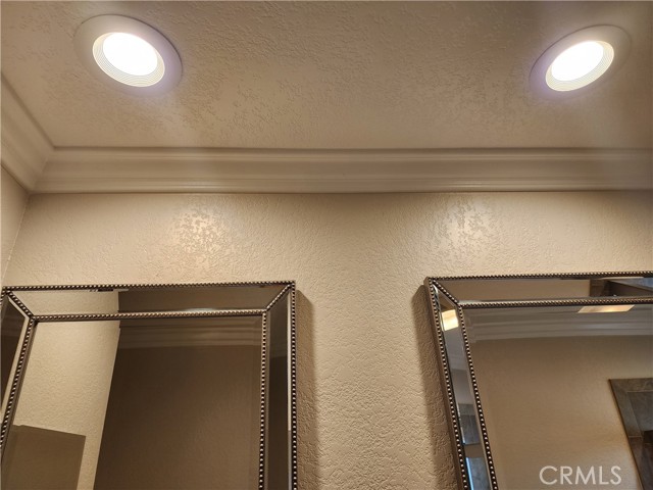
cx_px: 326
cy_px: 245
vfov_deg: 58.9
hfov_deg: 73.9
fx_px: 434
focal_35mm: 23
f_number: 1.8
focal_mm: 6.4
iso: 100
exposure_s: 1/120
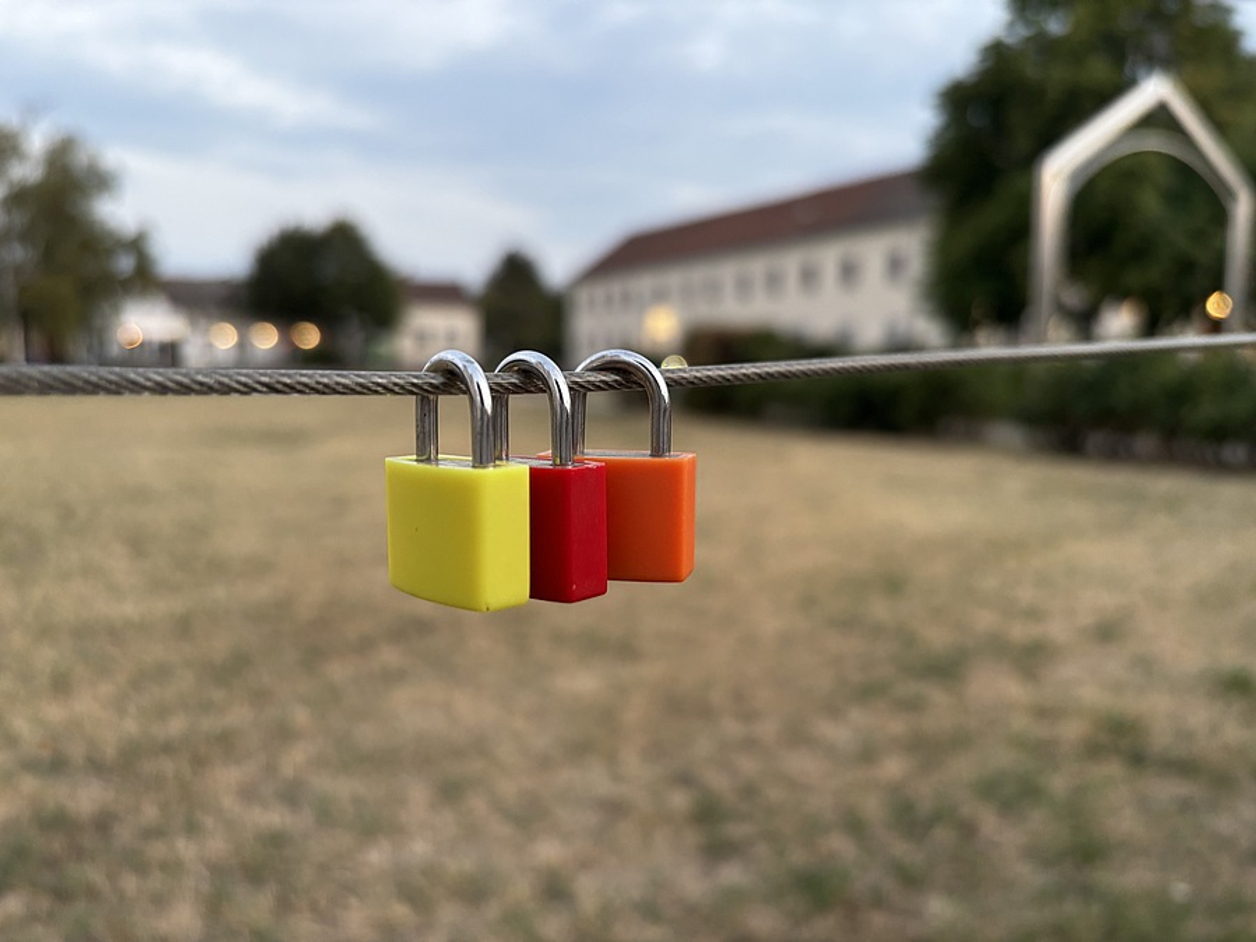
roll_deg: -0.9
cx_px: 628
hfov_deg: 67.3
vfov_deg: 53.1
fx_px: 943
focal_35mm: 26
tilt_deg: -6.5
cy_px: 471
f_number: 1.6
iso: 125
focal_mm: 5.96
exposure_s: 1/66
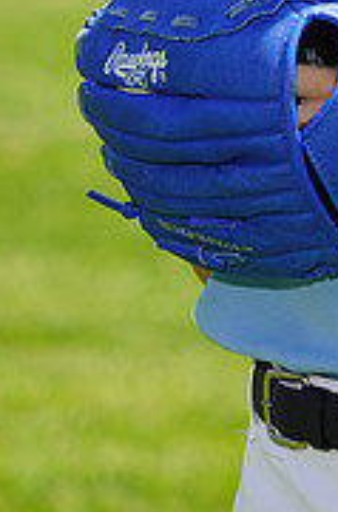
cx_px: 449
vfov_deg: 2.9
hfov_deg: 1.9
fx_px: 10113
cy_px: -165
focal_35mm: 714
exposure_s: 1/200
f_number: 9
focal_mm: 221
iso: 100
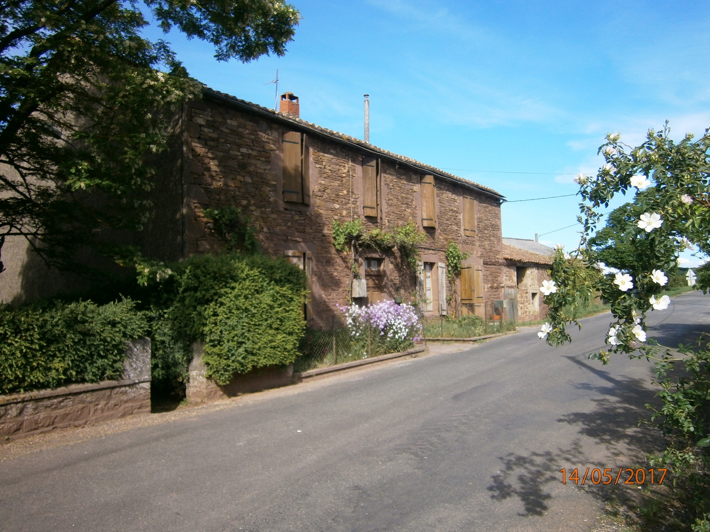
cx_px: 355
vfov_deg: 53.1
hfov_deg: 67.3
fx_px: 533
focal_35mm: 26
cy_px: 266
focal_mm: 4.7
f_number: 8
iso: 80
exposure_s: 1/100
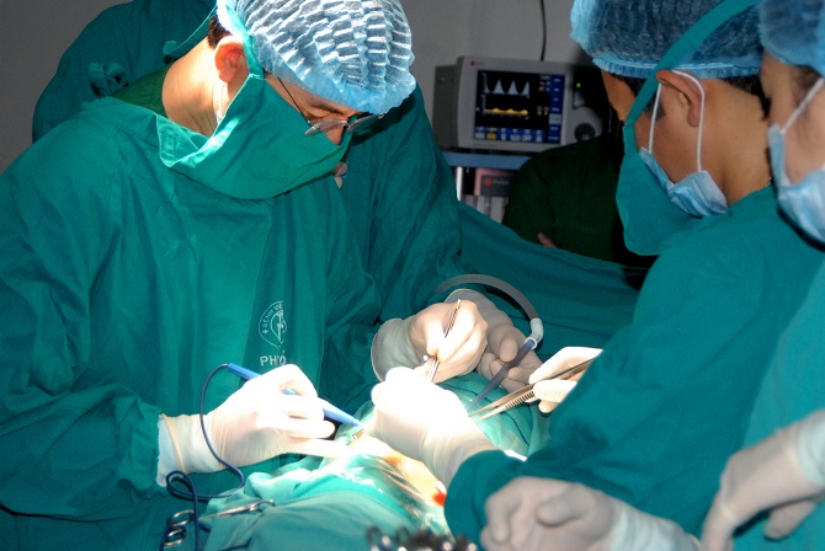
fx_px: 2133
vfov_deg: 14.7
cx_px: 412
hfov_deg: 21.9
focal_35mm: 93
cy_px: 276
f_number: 5
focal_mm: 62
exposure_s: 1/160
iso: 800
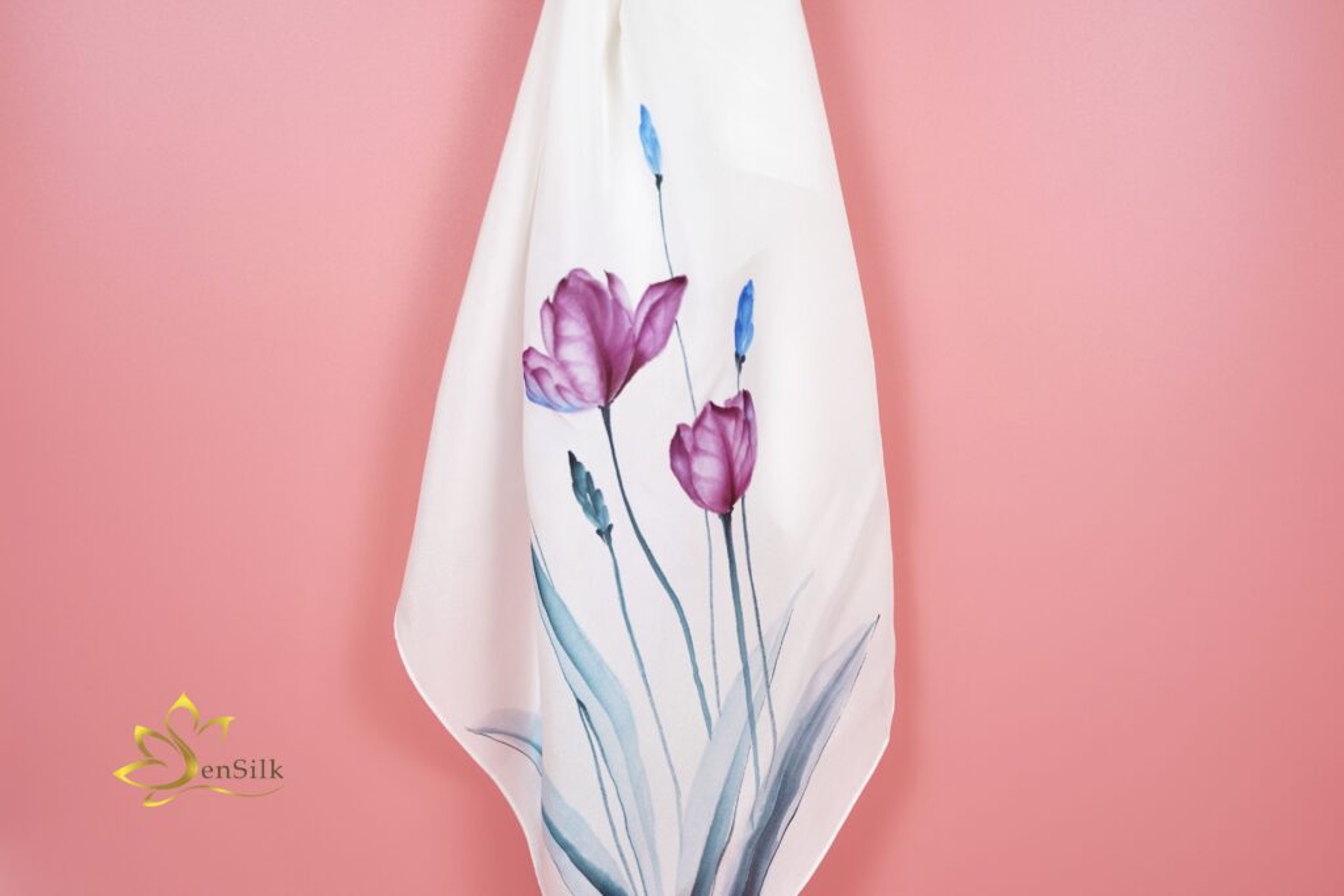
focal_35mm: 35
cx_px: 672
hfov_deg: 54.4
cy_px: 448
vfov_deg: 37.9
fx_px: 1307
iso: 400
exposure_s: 1/400
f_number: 2.8
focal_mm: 35
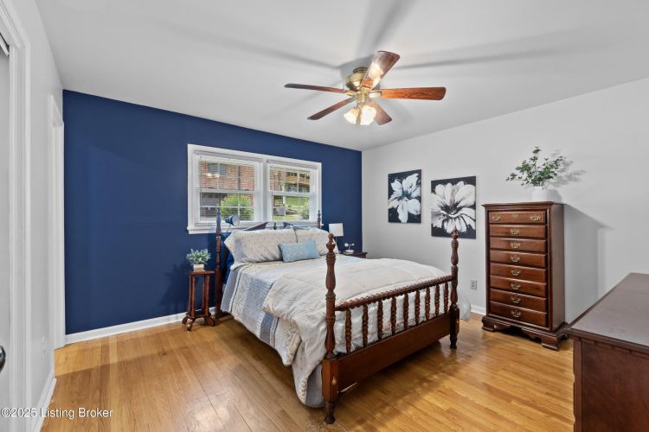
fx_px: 270
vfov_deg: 77.3
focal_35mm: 15
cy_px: 216
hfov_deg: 100.4
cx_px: 324
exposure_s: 1/1.25
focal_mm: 10
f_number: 10
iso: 400
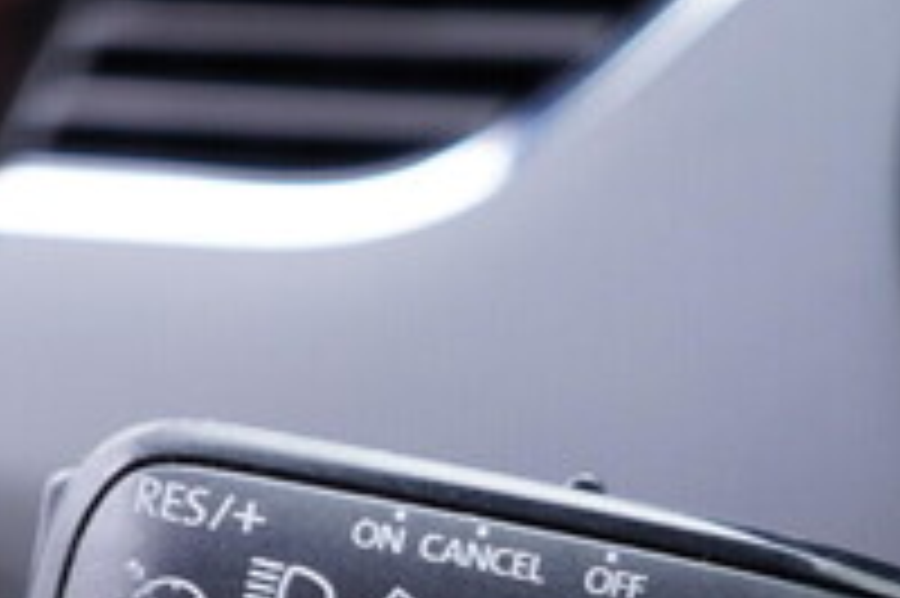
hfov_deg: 20.6
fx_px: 2473
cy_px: 587
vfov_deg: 13.6
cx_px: 504
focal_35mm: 99
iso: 320
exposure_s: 1/40
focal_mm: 24
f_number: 2.8
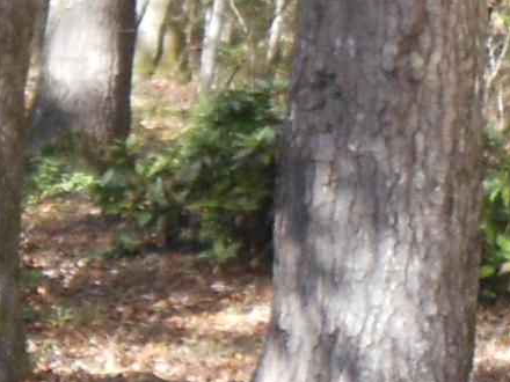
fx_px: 2814
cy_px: 301
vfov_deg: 7.8
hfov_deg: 9.2
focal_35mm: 191
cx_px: -770
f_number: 3.7
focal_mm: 5
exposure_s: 1/30
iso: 80
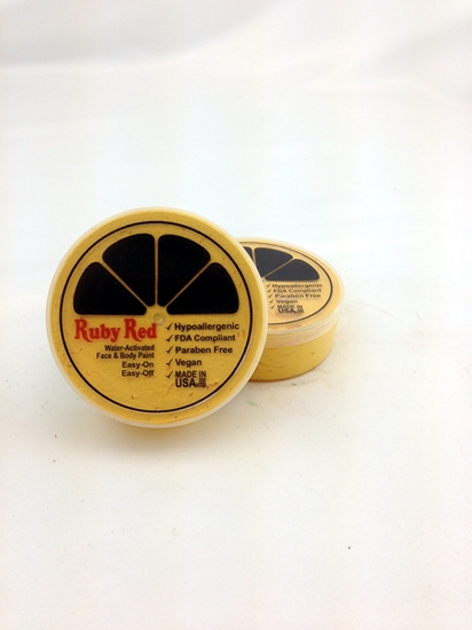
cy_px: 315
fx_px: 600
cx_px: 236
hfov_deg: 42.9
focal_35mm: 33
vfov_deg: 55.4
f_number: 2.4
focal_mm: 4.12
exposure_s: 1/170
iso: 50
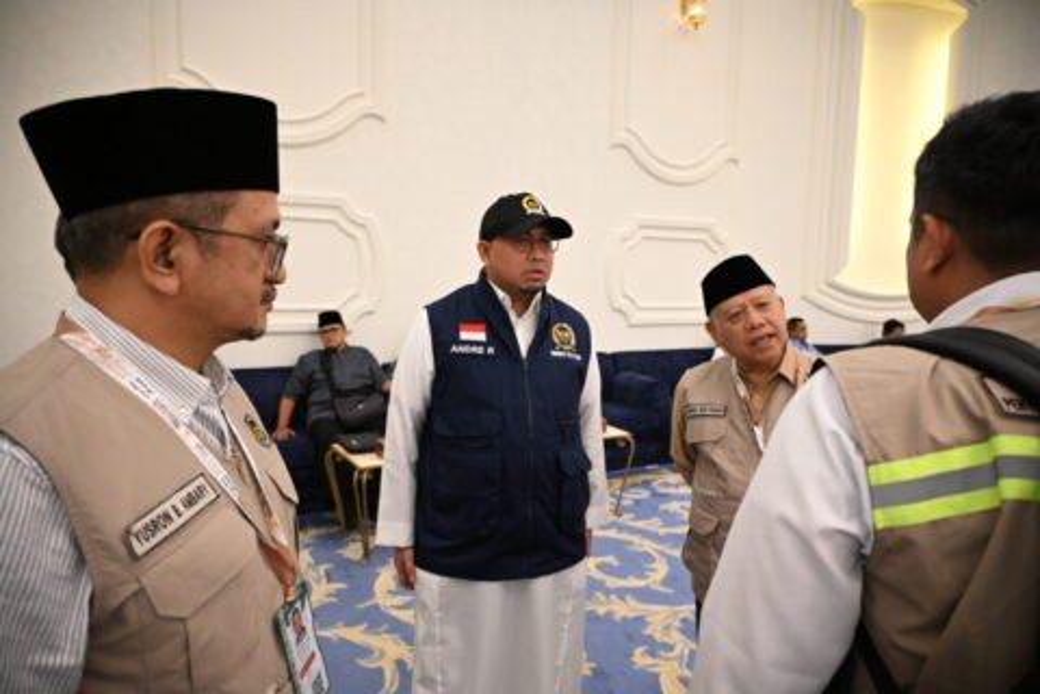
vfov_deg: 53.1
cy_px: 347
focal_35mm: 24
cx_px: 520
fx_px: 693
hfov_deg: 73.7
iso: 5000
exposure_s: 1/258
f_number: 4
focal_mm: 24
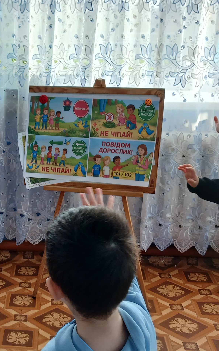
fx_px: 583
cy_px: 200
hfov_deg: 20.7
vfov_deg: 33.4
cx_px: 6
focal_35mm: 61
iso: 32
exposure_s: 1/50
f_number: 1.8
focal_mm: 4
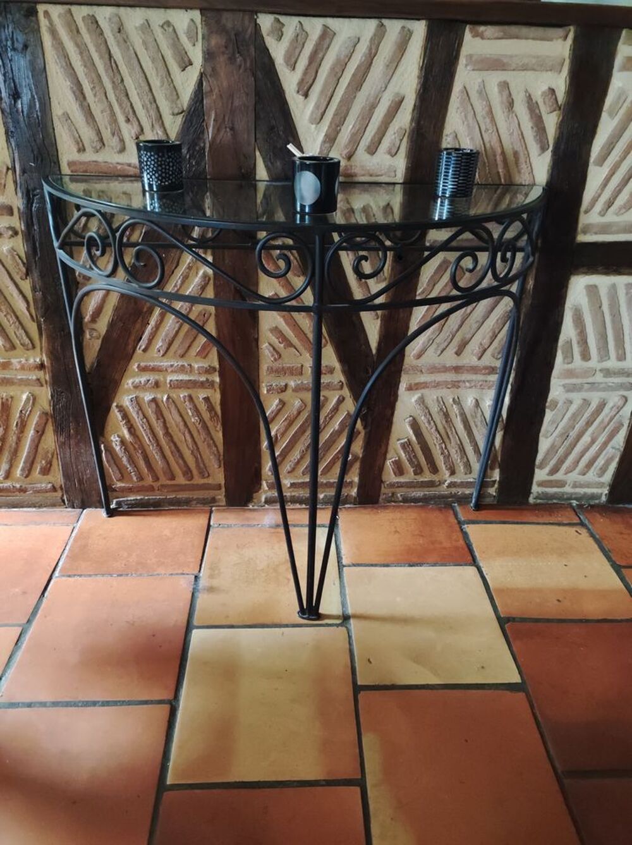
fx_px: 415
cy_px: 422
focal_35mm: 17
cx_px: 316
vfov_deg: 91.1
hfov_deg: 74.6
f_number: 1.79
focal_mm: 4.74
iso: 4855
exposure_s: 1/25
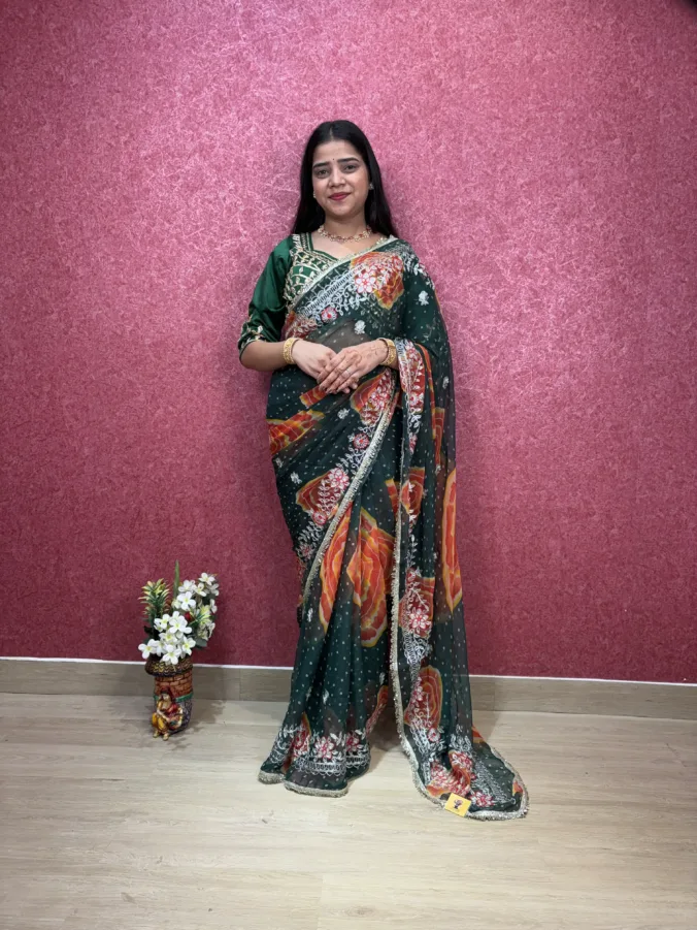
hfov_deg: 53.1
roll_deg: -1.0
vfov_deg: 67.3
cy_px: 465
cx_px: 348
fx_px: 698
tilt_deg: -6.1
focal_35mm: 26
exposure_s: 1/122
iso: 32
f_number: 1.6
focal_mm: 5.96
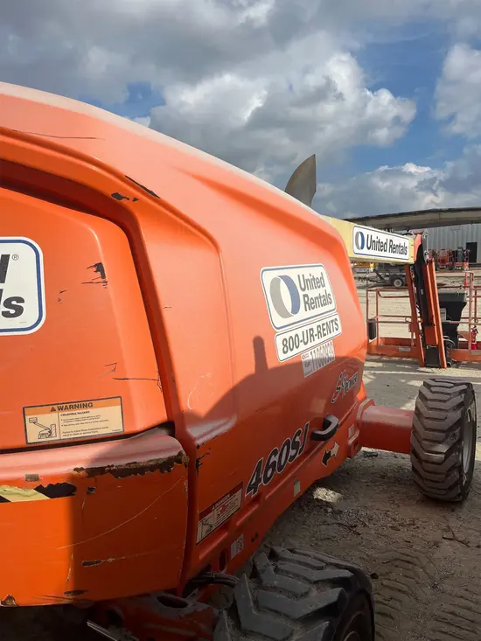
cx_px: 240
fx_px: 482
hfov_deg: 53.1
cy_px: 320
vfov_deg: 67.3
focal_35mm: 26
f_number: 1.6
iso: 50
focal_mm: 5.1
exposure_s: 1/5848
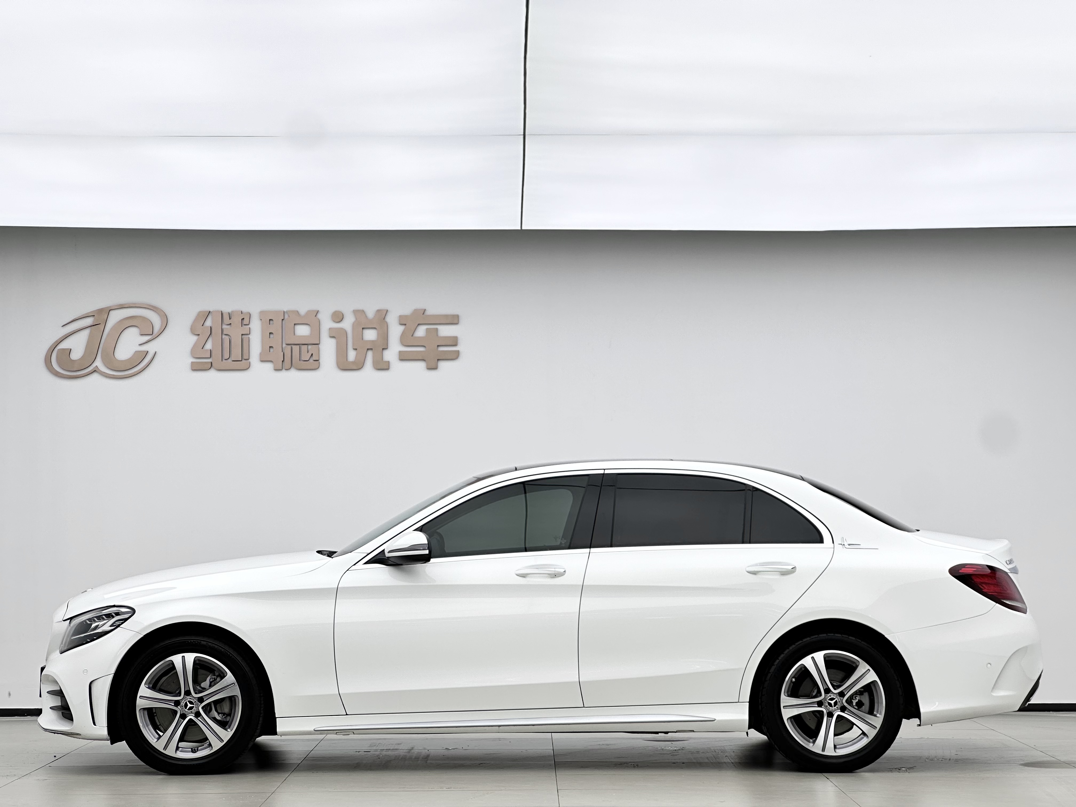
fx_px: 2393
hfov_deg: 25.3
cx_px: 538
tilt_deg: +3.0
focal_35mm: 77
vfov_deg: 19.1
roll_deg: +0.1
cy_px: 404
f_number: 2.8
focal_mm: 9
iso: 32
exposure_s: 1/100
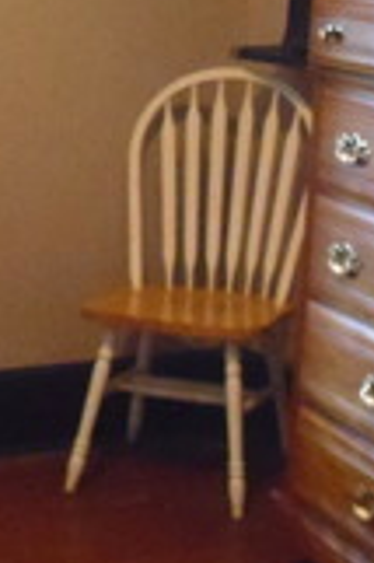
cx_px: -31
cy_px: 28
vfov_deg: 15.8
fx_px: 1999
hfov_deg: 10.6
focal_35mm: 128
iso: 800
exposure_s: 1/22
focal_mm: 5.6
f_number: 3.3
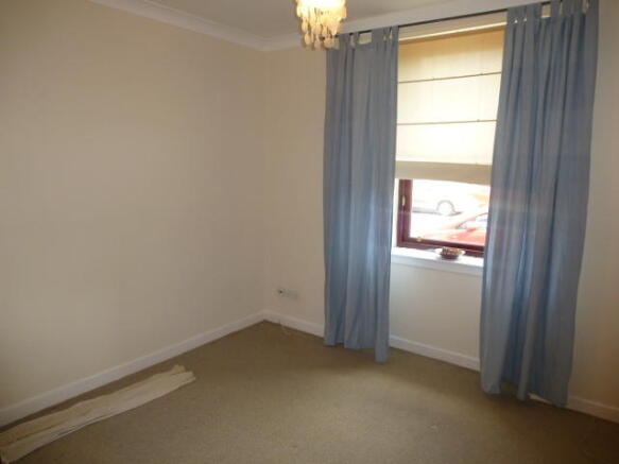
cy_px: 232
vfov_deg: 56.8
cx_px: 310
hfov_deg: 71.6
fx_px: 429
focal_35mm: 24
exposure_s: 1/60
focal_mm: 4.3
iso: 200
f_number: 3.3
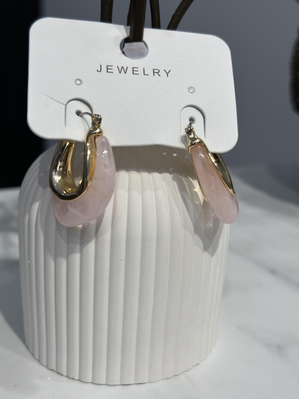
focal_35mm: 48
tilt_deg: -17.0
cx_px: 150
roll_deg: -2.2
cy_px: 200
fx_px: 553
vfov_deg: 39.7
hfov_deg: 30.3
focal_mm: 6.86
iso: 80
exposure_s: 1/623
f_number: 1.78
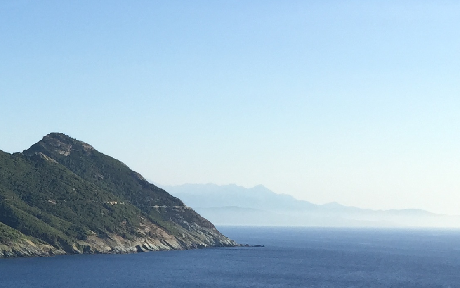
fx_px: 1128
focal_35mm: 90
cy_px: 293
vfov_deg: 14.3
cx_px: -116
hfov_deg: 21.2
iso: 32
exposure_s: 1/1099
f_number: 2.2
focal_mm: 4.15
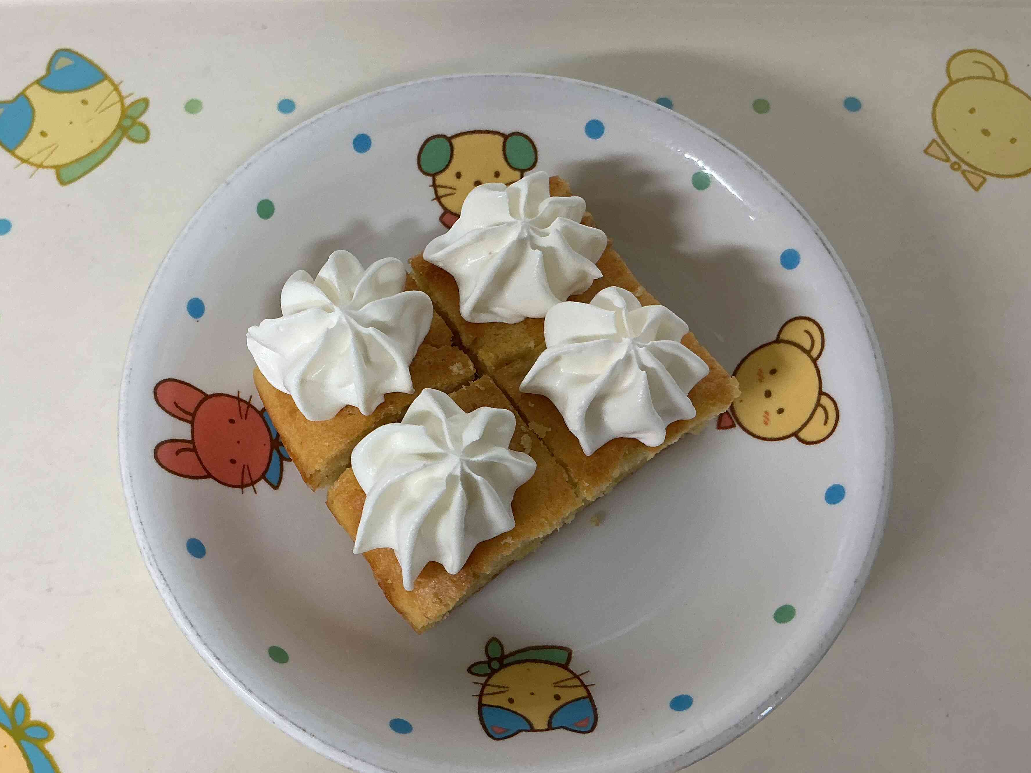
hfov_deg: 55.2
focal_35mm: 33
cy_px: 405
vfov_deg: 42.9
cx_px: 446
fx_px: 983
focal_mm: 3
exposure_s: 1/50
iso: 64
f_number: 1.8
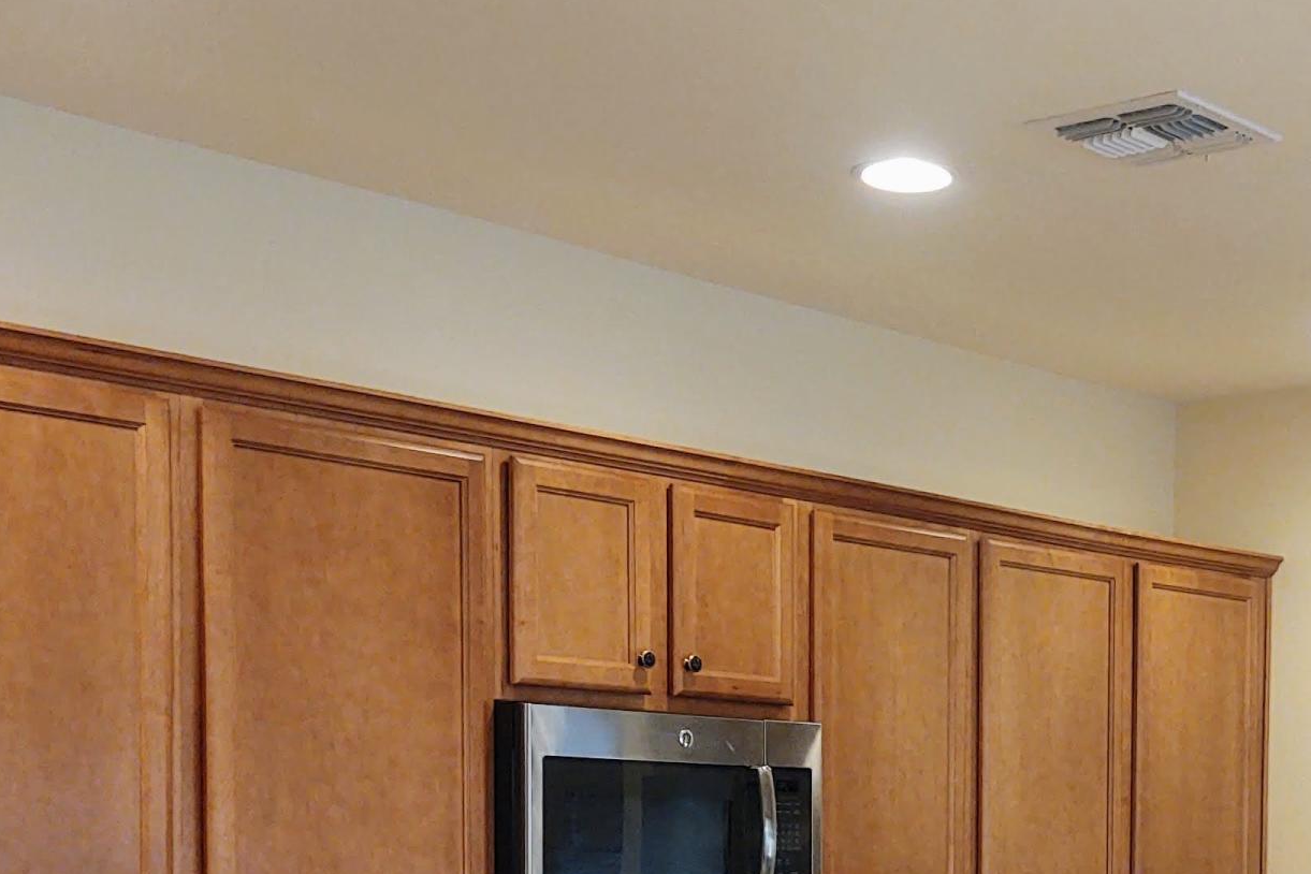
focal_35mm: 69
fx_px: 2513
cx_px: 1092
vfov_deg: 18.9
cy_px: 978
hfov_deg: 28.5
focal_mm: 4.75
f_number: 1.7
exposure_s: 1/60
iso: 241
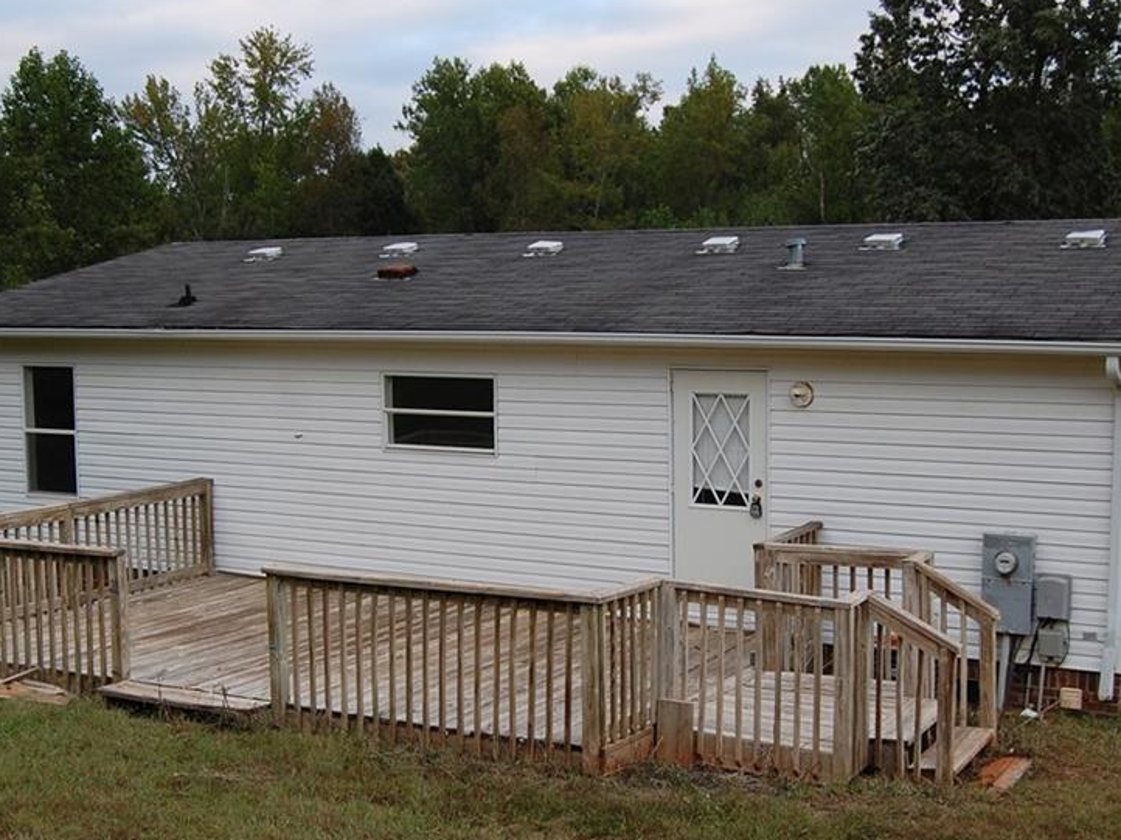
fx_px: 1586
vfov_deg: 29.6
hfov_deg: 38.9
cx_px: 514
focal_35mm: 49
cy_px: 483
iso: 320
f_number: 5.6
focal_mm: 24
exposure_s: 1/125
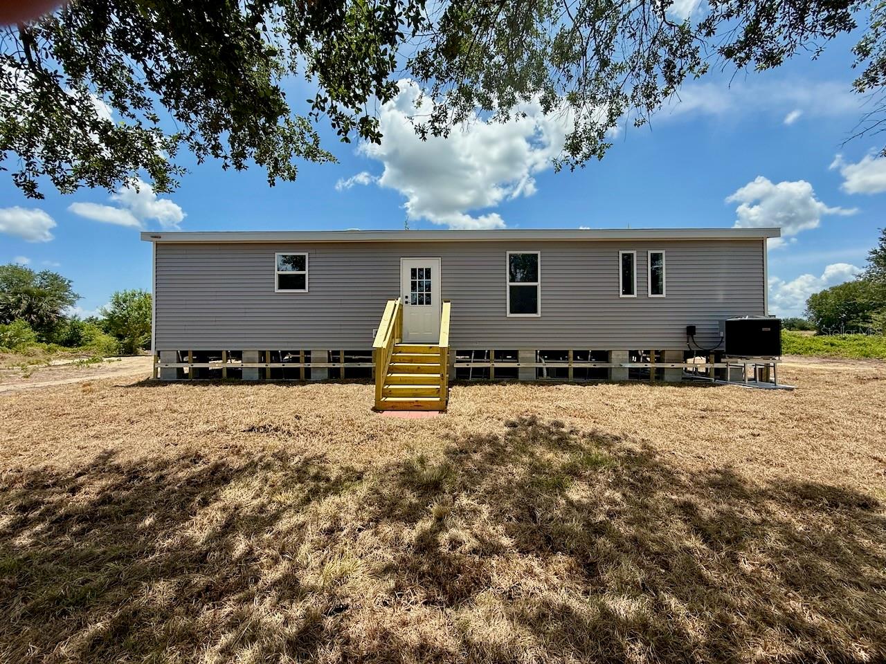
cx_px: 443
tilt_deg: +1.3
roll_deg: +0.2
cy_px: 332
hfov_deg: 102.1
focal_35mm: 14
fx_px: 358
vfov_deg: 85.7
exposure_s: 1/1698
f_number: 2.2
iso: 64
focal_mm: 2.22
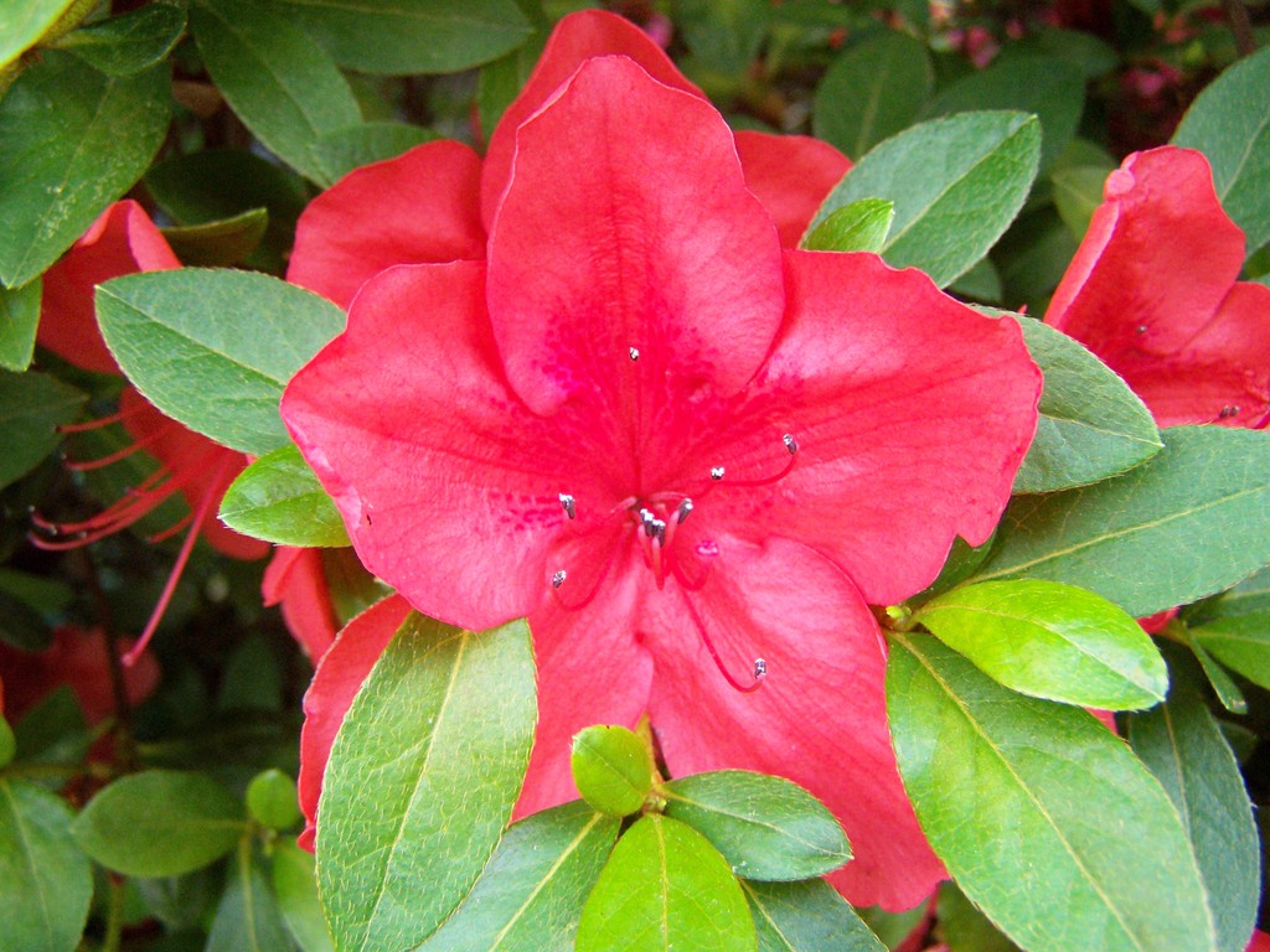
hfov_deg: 49.0
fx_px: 1394
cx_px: 635
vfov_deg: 37.7
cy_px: 476
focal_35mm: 38
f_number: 2.8
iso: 160
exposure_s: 1/60
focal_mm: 6.3
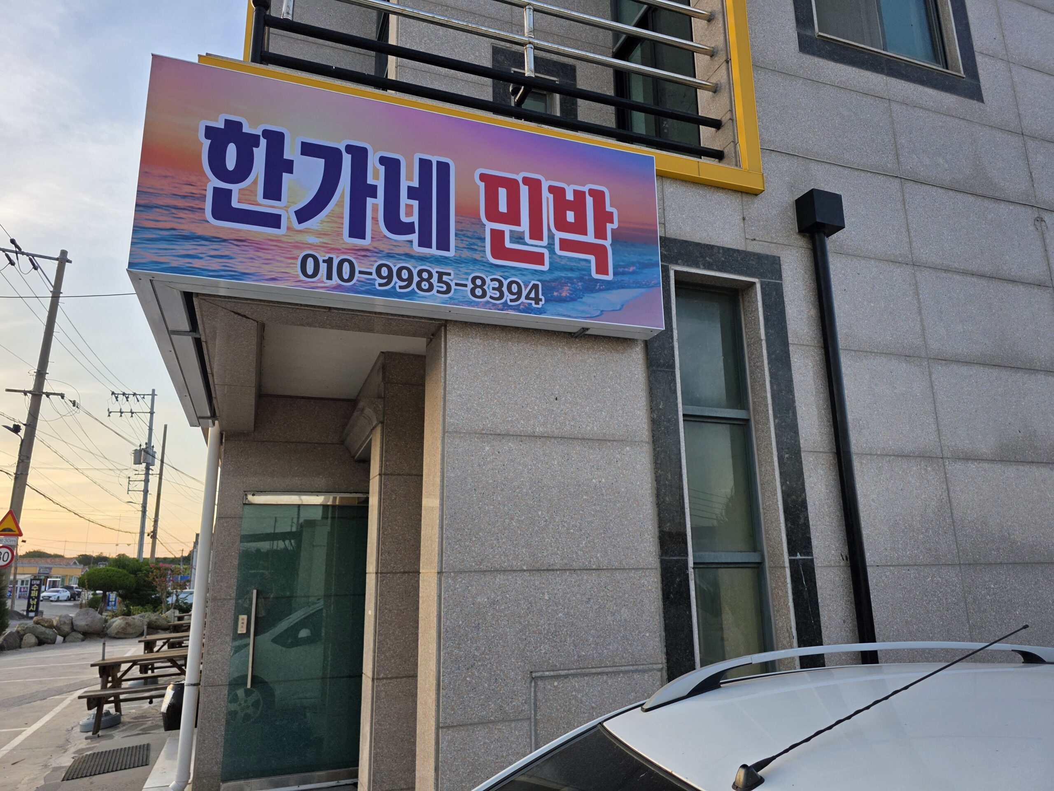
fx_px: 700
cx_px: 527
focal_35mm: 23
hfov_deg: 73.9
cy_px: 396
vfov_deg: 58.9
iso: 40
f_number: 1.7
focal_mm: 6.3
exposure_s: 1/359
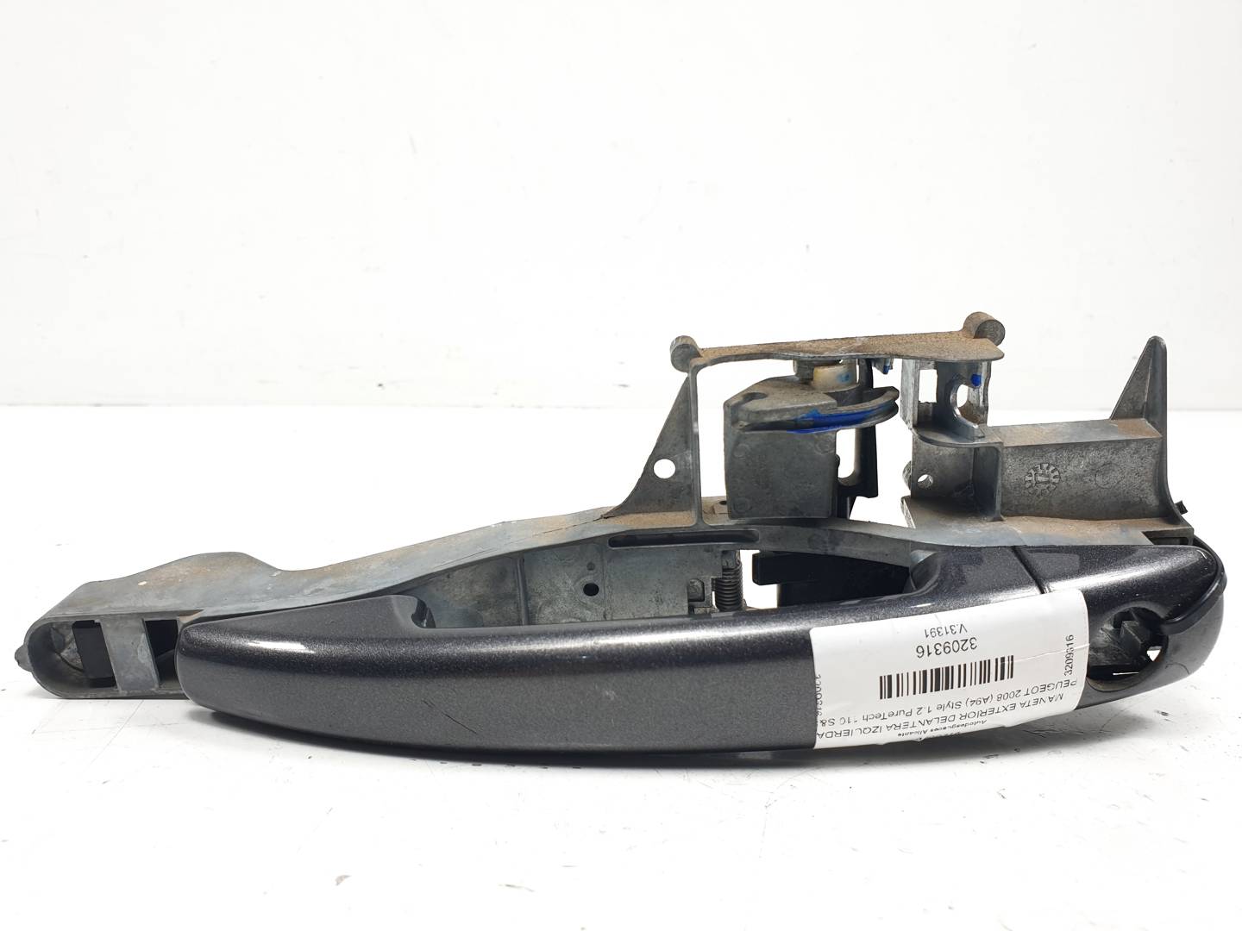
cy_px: 466
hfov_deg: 67.3
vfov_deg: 53.1
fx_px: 933
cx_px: 621
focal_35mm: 26
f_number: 2.4
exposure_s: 1/167
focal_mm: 4.3
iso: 50
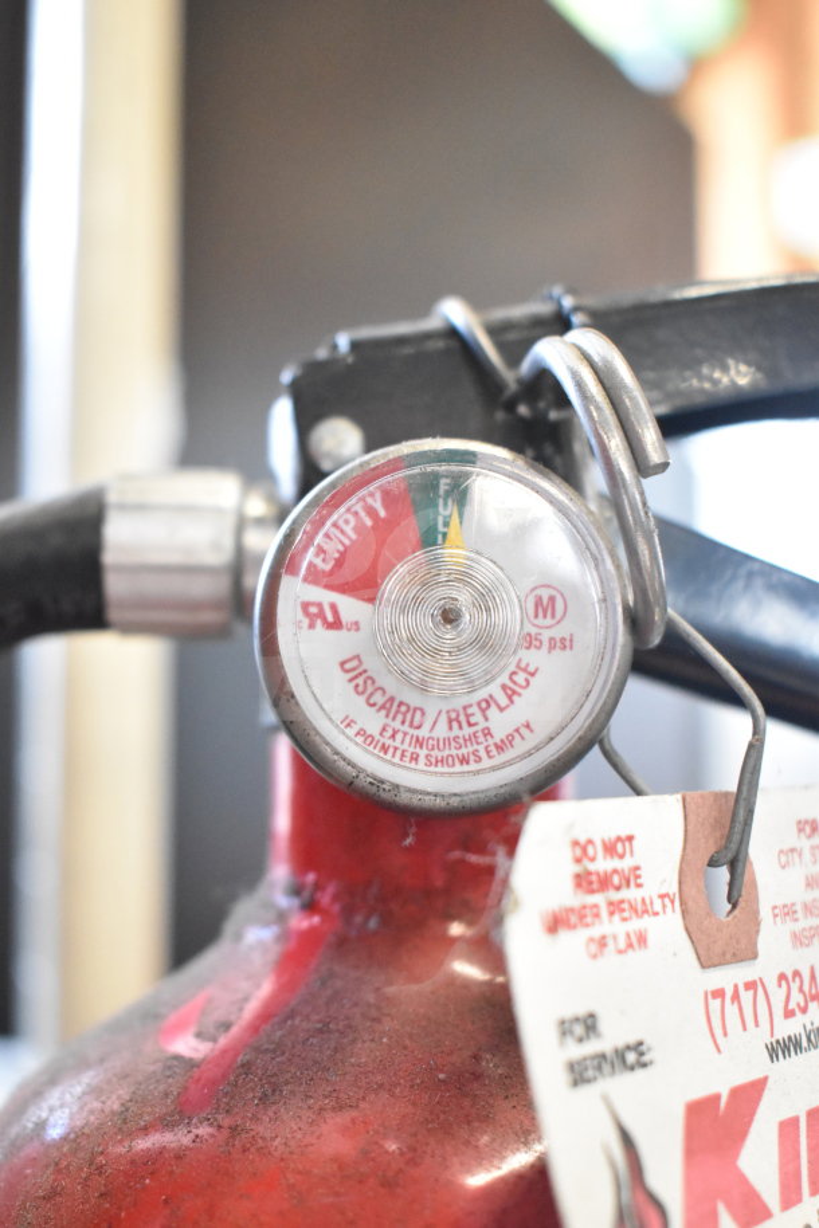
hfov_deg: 26.5
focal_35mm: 51
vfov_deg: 38.9
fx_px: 1740
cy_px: 614
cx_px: 410
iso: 6400
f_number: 5
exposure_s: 1/100
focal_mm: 34
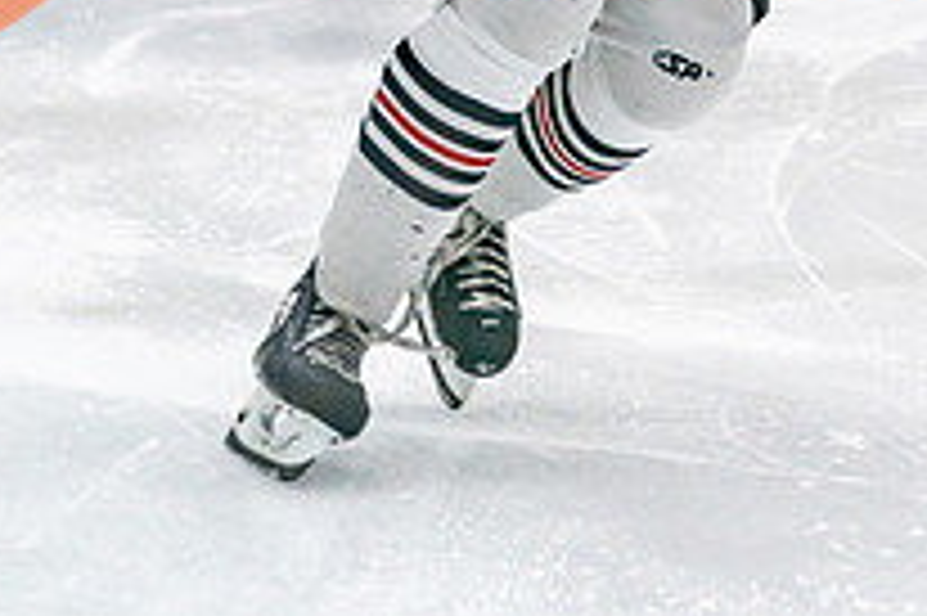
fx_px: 7924
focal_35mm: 308
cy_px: -245
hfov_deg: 6.7
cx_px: 778
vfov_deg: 4.4
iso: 3200
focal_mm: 106
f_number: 2.8
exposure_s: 1/1250
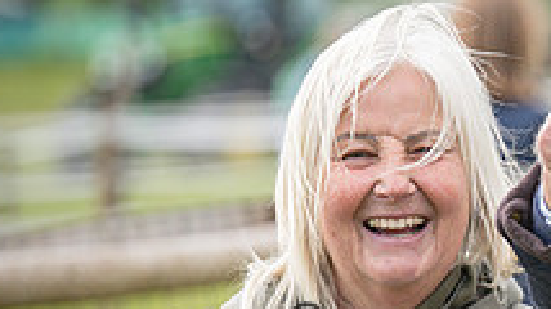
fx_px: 6482
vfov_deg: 2.7
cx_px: 785
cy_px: 228
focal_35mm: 444
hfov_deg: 4.8
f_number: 2.8
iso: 400
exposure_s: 1/1600
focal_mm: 115
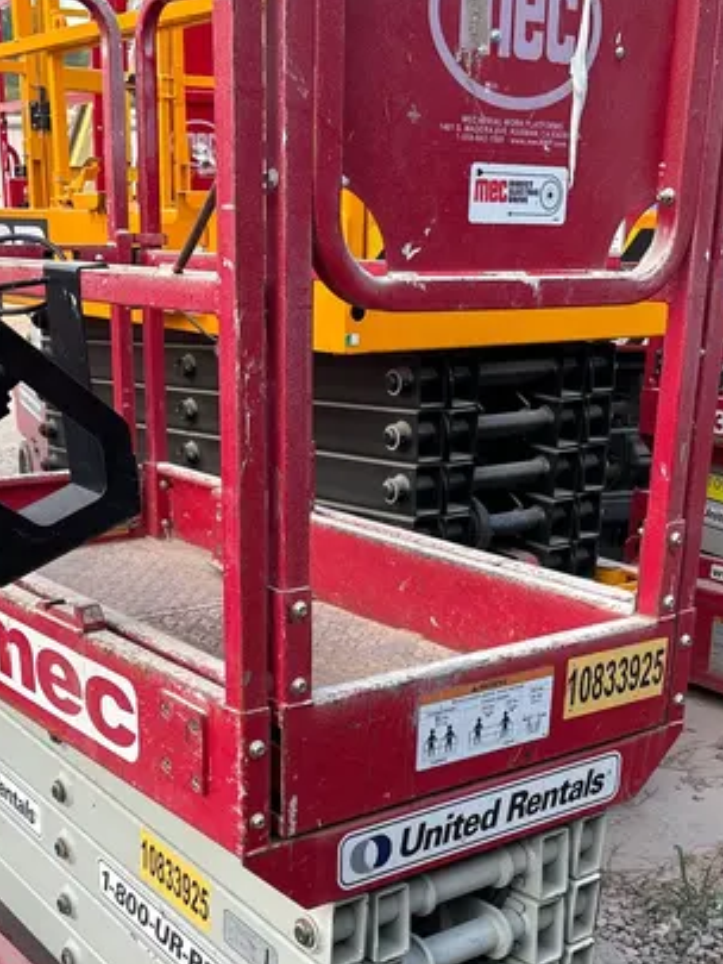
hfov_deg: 30.9
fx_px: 1308
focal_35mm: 47
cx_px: 323
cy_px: 706
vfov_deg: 39.5
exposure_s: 1/195
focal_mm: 5.96
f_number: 1.6
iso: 40
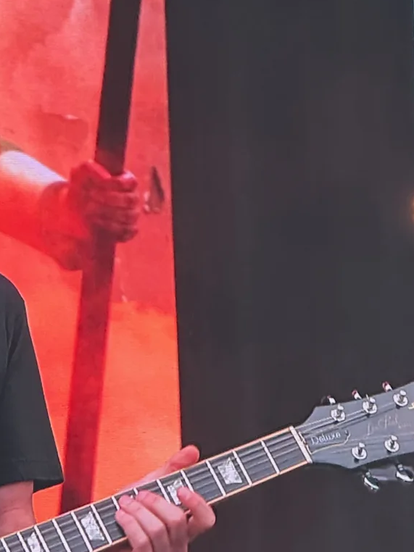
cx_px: -38
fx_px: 3303
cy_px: 355
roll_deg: -0.9
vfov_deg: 9.6
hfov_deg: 7.1
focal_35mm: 207
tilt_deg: +10.2
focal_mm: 9
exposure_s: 1/240
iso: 40
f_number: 2.8
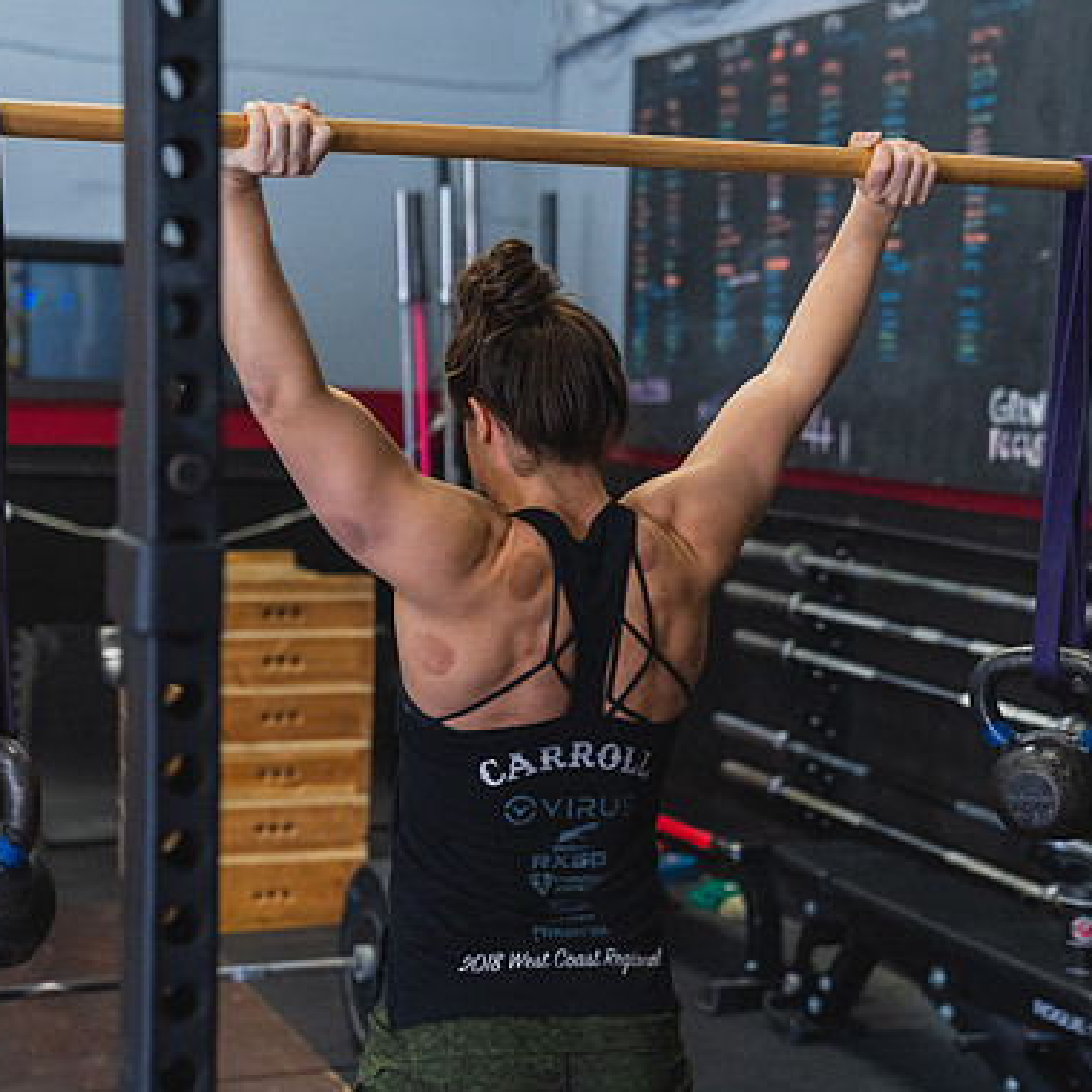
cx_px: 566
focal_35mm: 70
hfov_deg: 24.7
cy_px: 550
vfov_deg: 24.7
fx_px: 2498
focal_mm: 54
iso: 6400
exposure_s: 1/125
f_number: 2.8
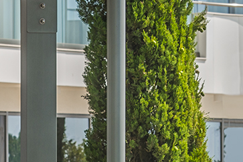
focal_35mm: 386
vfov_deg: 3.5
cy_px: 303
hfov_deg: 5.3
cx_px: -42
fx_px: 2605
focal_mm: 70
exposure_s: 1/200
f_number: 11
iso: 100
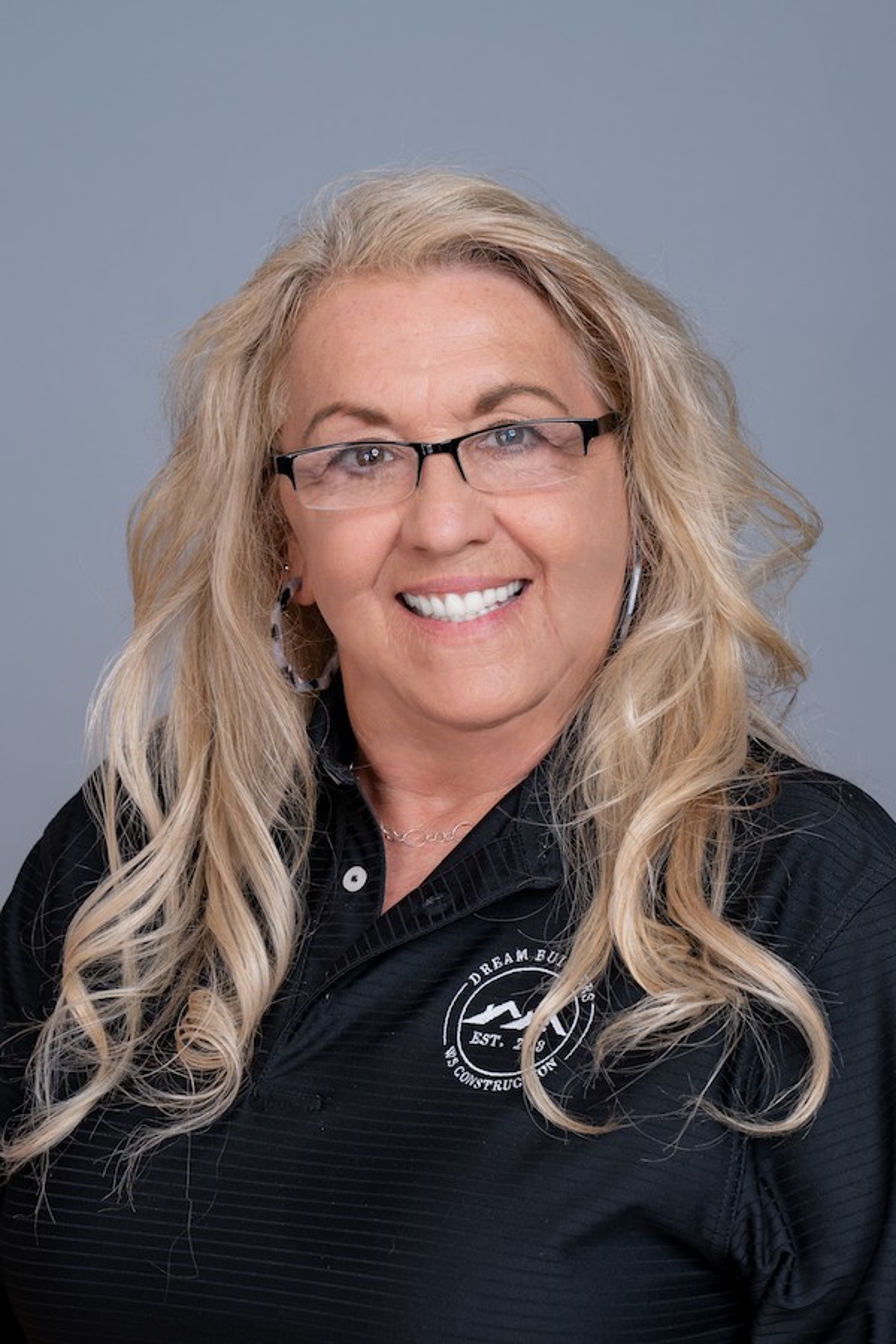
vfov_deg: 28.8
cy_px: 672
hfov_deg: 19.5
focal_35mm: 70
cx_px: 448
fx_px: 2613
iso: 250
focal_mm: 70
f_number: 8
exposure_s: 1/125
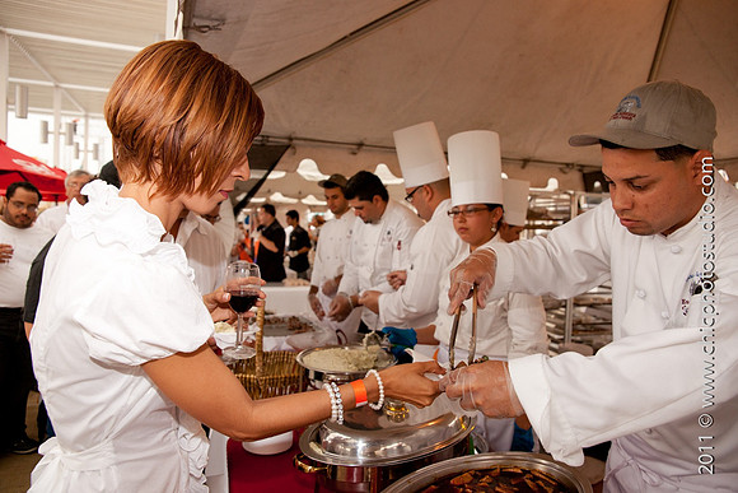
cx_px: 369
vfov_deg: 53.2
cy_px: 246
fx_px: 492
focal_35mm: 24
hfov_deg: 73.7
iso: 400
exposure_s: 1/125
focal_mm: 24
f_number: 4.5
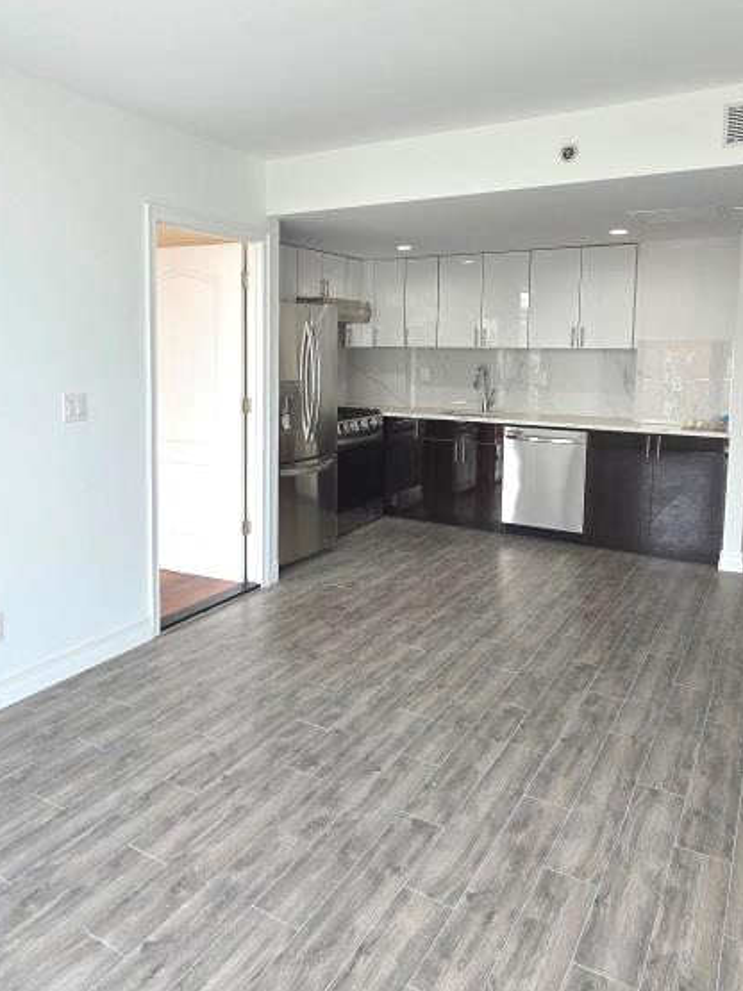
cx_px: 295
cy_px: 421
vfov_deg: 71.2
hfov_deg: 56.3
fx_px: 687
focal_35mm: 24
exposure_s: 1/122
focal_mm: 2.2
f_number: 2.2
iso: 50
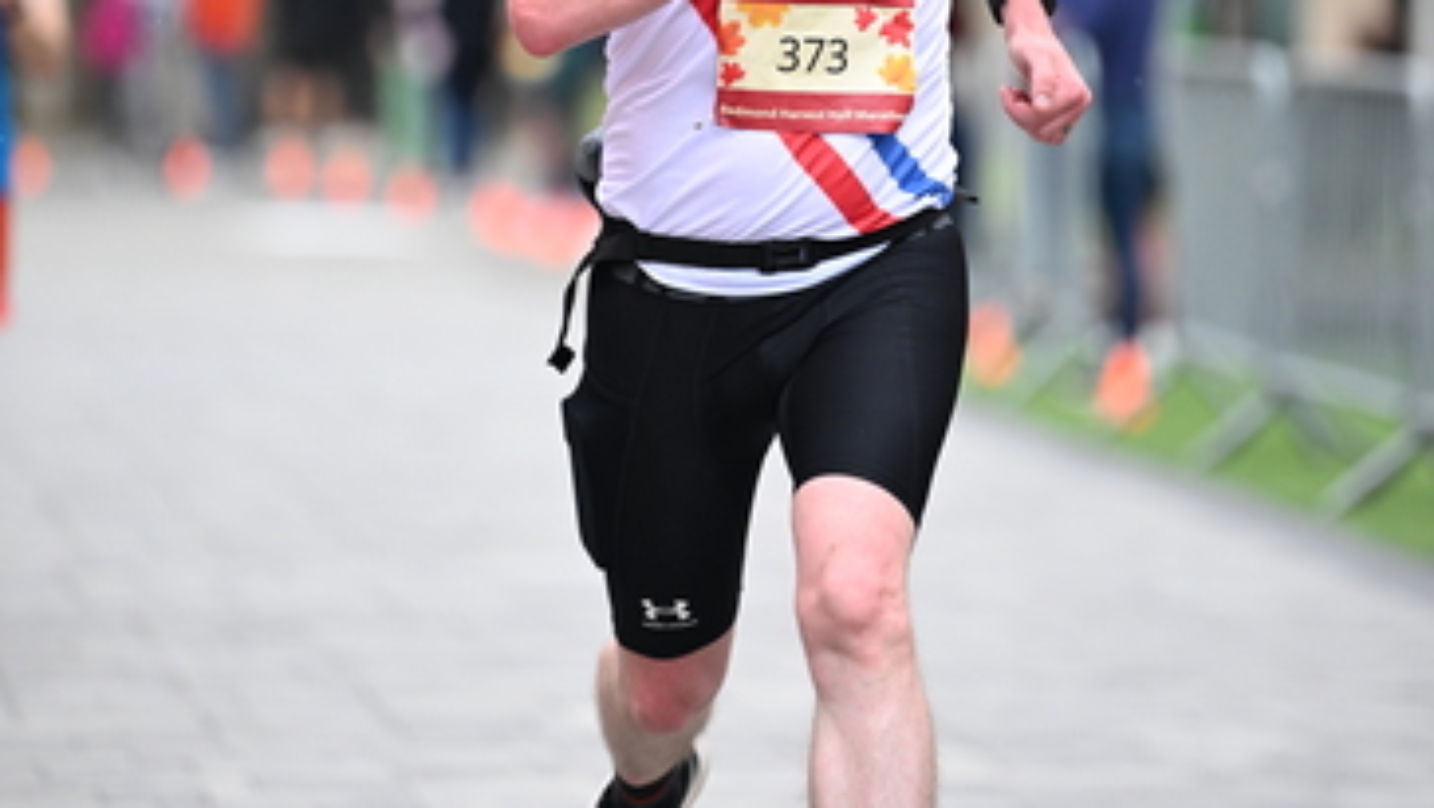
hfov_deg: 7.4
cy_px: 181
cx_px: 715
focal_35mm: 293
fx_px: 11144
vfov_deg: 4.1
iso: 1600
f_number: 2.8
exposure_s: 1/1600
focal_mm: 185
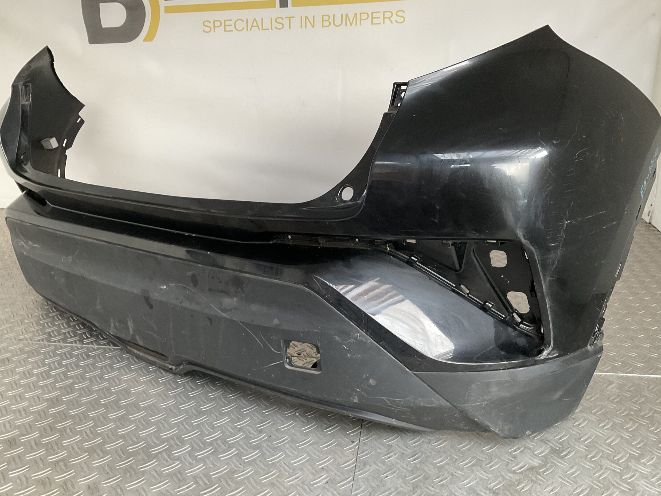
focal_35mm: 30
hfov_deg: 60.0
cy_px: 251
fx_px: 573
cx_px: 324
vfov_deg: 46.8
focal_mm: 3
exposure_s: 1/50
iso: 125
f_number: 1.8
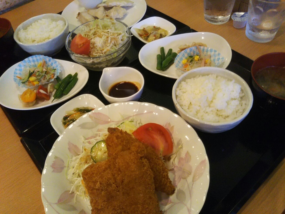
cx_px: 142
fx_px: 247
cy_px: 107
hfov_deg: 60.0
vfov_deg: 46.8
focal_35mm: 30
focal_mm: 4
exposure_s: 1/40
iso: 160
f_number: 2.2
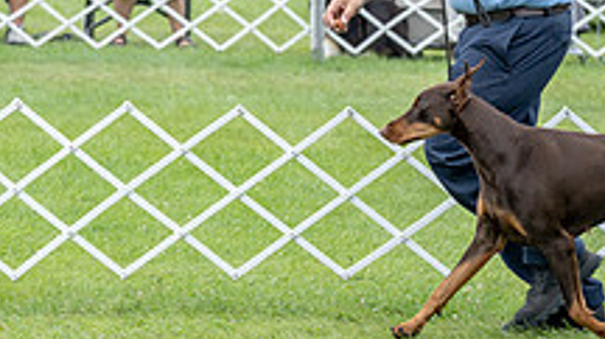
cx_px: 482
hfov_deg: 5.3
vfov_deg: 2.9
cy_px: 15
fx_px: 6587
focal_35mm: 411
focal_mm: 146
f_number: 5.6
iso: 400
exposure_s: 1/400
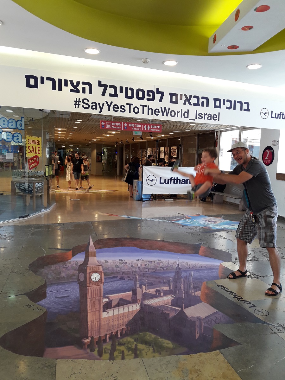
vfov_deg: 63.4
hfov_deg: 49.7
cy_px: 190
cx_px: 142
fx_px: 307
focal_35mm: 28
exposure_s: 1/50
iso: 50
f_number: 1.9
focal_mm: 3.7
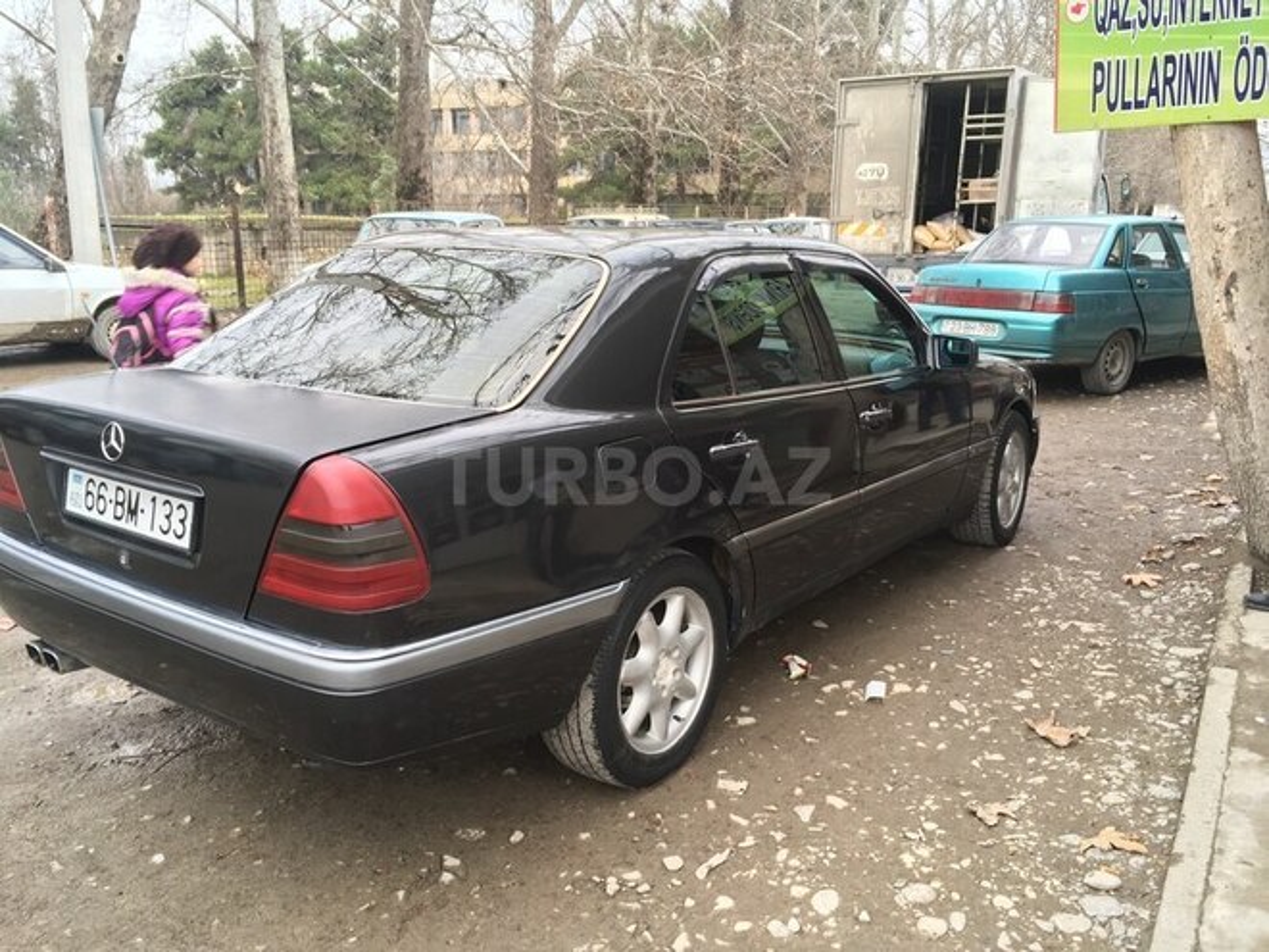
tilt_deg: -13.3
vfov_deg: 48.2
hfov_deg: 61.7
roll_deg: -1.0
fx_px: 1063
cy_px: 476
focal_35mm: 29
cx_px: 634
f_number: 2.2
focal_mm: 4.15
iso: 25
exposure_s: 1/50
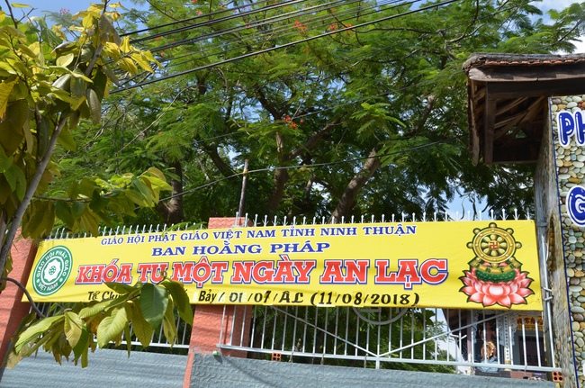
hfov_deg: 57.3
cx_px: 292
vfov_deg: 39.8
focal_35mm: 33
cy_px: 194
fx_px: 535
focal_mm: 22
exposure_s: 1/400
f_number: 10
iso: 250
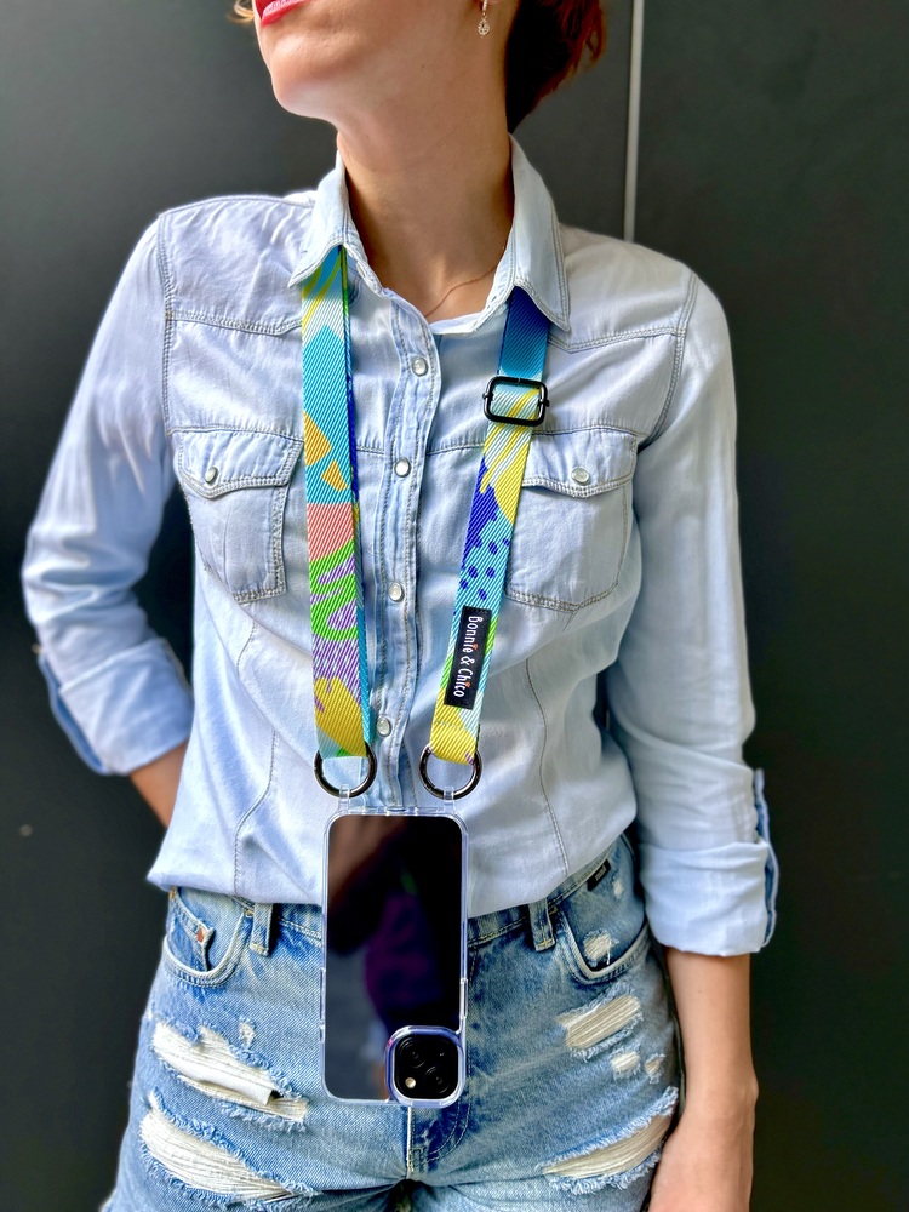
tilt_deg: -7.2
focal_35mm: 26
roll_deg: -1.6
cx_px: 454
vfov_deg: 67.3
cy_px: 606
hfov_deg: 53.1
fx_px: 910
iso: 64
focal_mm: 5.7
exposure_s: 1/100
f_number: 1.5
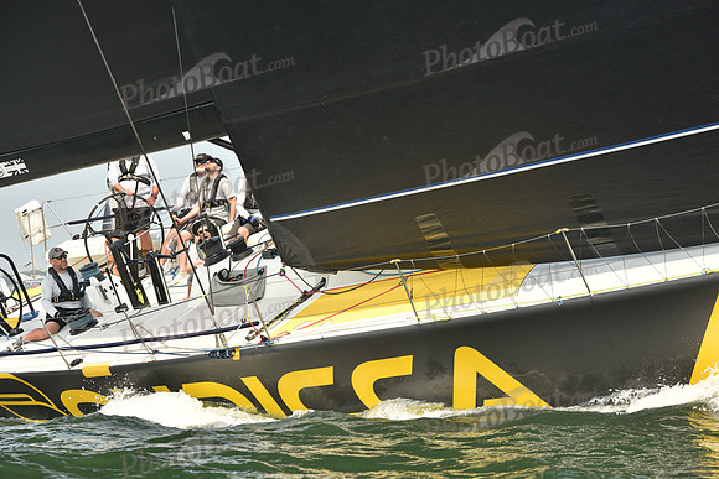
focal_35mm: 122
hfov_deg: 16.8
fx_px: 2437
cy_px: 240
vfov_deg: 11.2
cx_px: 360
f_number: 8
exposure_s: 1/640
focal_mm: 122
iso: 250
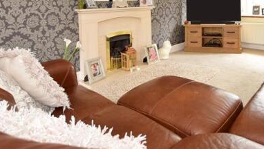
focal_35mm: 27
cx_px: 191
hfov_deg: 66.4
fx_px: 189
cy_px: 4
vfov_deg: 38.6
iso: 200
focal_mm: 10
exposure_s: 1/13
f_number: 5
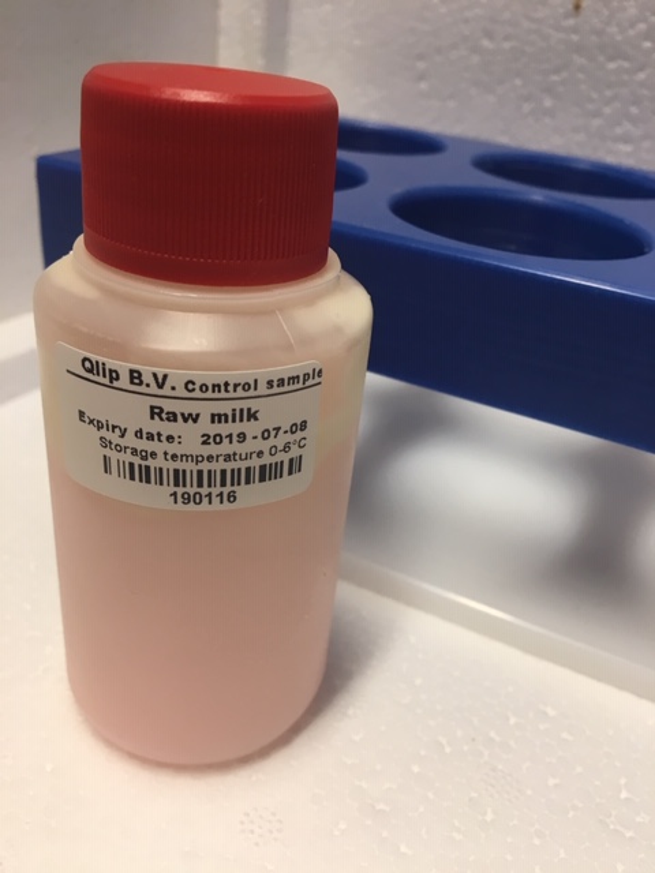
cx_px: 328
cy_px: 436
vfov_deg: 61.7
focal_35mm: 29
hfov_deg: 48.2
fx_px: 732
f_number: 2.2
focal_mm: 4.15
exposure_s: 1/33
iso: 32
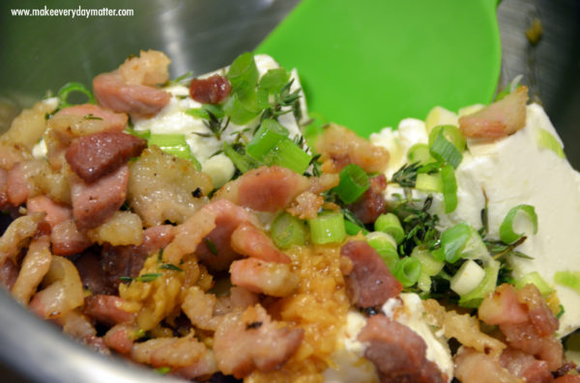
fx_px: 3255
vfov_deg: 6.7
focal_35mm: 202
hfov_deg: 10.2
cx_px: 290
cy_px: 192
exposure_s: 1/30
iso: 560
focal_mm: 135
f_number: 5.6
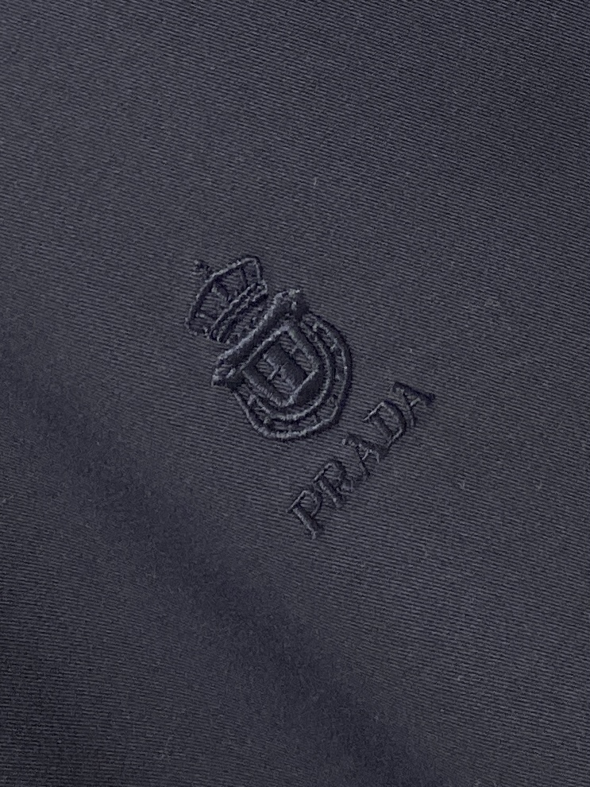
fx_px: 591
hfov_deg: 53.1
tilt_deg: -14.9
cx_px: 295
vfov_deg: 67.3
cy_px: 394
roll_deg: +38.2
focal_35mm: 26
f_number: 1.8
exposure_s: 1/111
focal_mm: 4.25
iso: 125
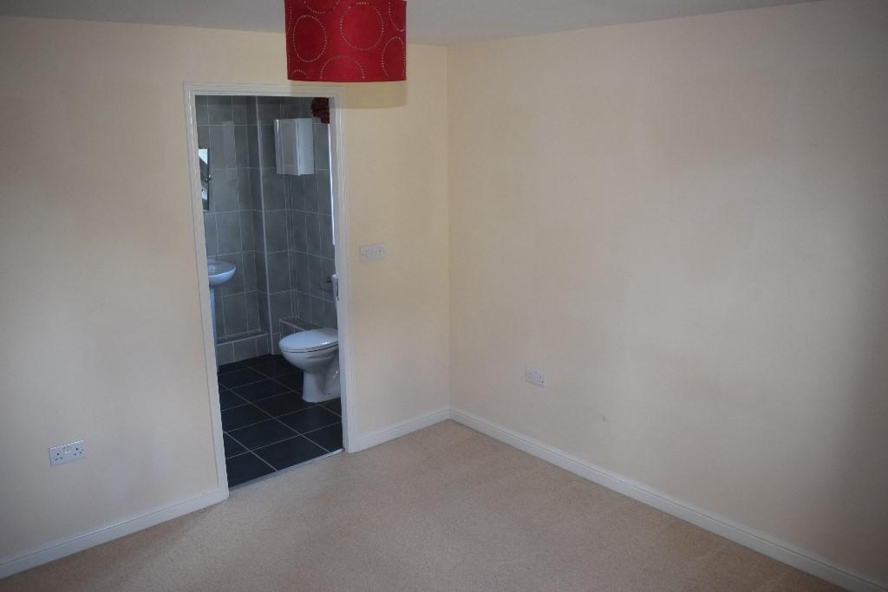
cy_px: 296
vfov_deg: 47.9
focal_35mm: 27
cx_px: 444
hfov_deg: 67.4
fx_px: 666
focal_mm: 18
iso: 800
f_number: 5
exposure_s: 1/100
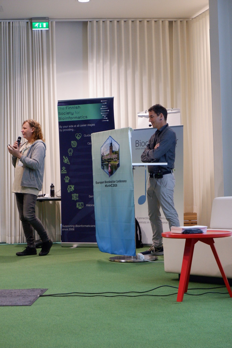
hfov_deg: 20.0
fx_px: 656
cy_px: 174
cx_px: 116
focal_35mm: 68
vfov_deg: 29.6
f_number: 5.6
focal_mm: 45
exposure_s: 1/60
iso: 3200
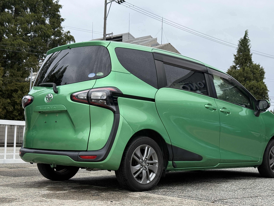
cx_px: 156
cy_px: 115
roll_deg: -1.1
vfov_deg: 26.1
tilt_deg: +4.5
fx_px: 443
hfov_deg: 34.3
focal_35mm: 56
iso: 64
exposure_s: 1/2667
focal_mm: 6.76
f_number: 1.78
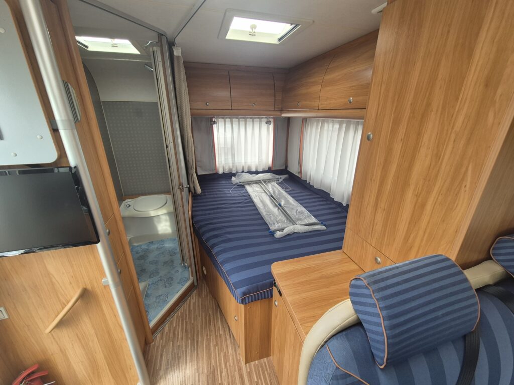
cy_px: 192
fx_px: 193
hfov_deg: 106.2
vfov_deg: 89.9
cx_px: 257
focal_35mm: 13
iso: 160
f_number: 2.2
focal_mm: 2.2
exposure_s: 1/116
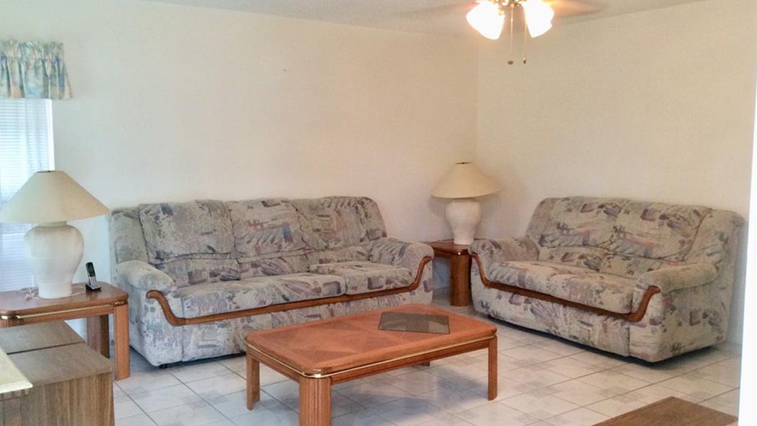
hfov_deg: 56.6
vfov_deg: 33.7
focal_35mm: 35
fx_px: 703
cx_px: 378
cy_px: 209
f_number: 2.4
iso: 100
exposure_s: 1/24
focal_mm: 3.3
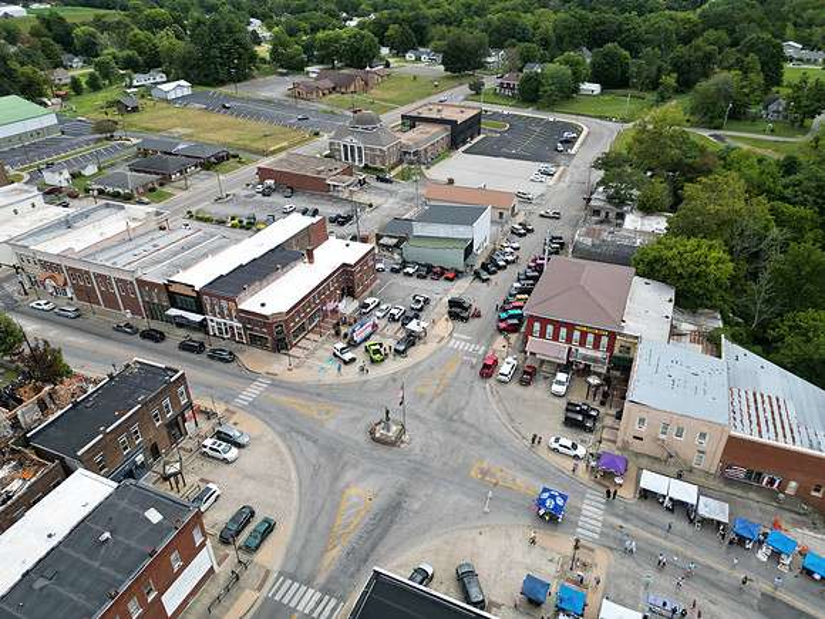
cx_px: 412
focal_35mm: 24
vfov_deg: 56.8
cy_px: 310
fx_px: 572
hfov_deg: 71.6
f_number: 1.7
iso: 140
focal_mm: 6.72
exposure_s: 1/2500
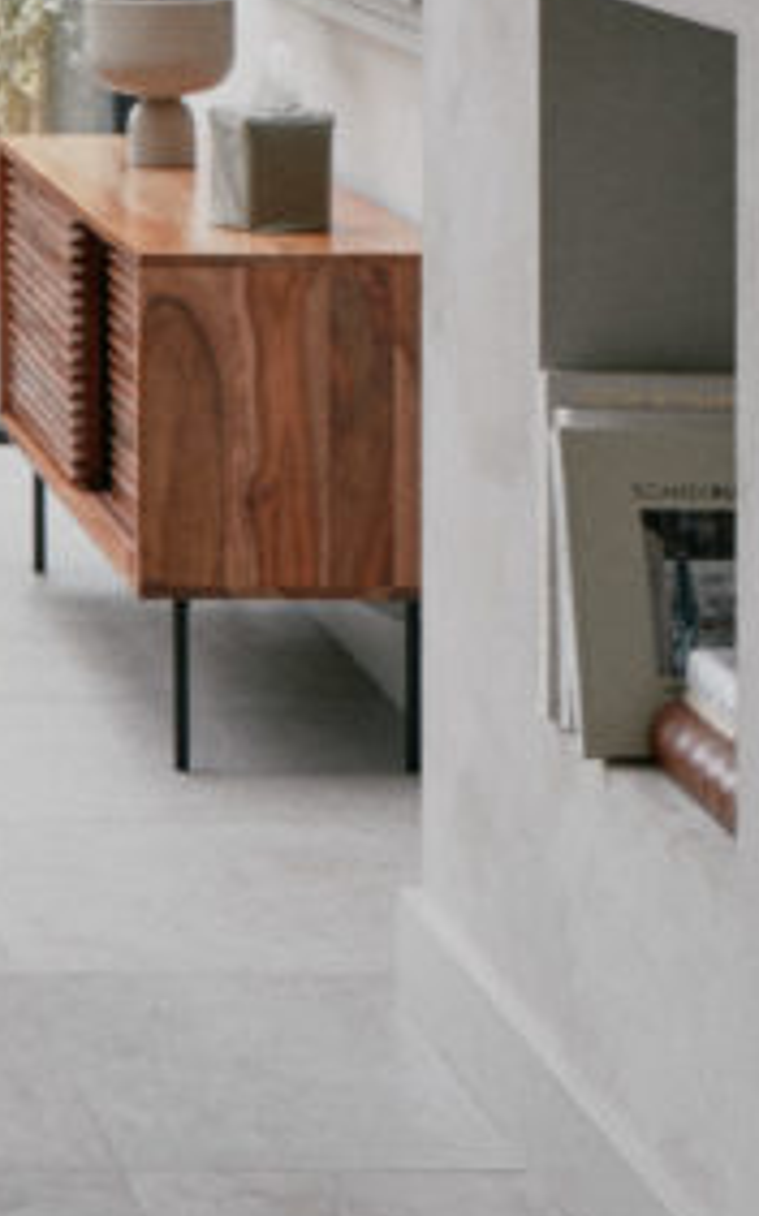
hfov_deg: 8.4
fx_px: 4970
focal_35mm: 150
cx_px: -578
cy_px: -483
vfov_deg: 13.3
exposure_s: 1/4
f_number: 11
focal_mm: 24.2
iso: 200
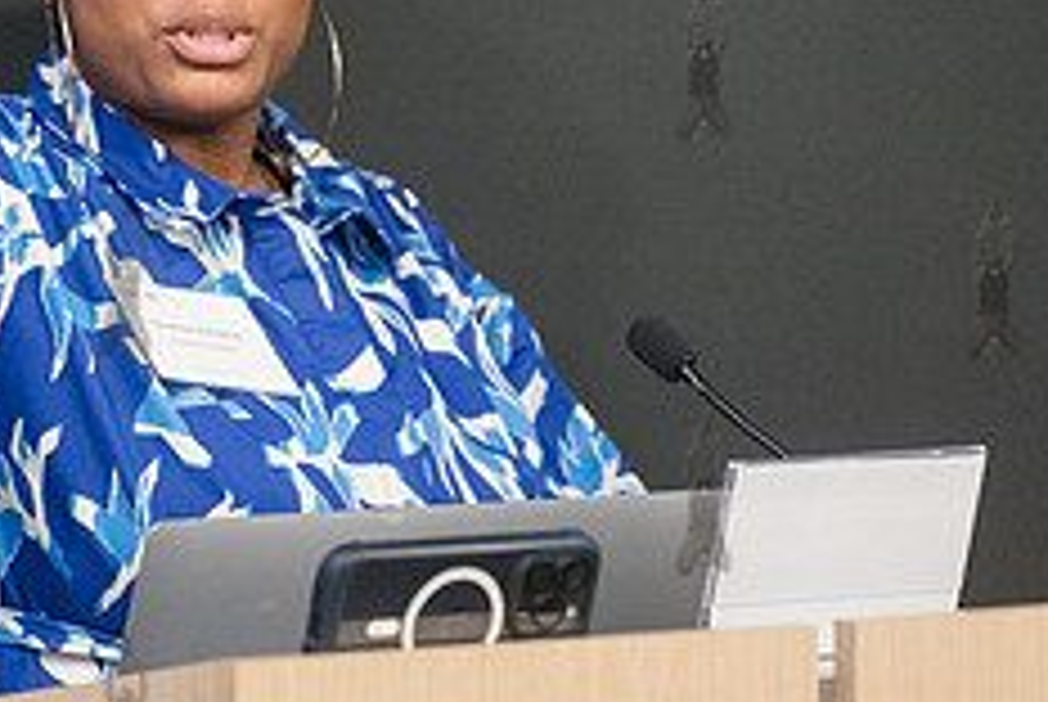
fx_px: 8773
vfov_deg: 4.6
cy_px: 197
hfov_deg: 6.8
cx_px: 146
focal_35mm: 301
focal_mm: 105
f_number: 3.5
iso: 6400
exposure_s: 1/200
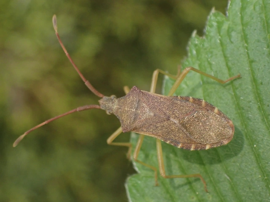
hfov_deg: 19.6
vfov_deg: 14.8
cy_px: 101
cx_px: 135
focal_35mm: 100
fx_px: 780
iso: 500
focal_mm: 18
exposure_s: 1/80
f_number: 4.9
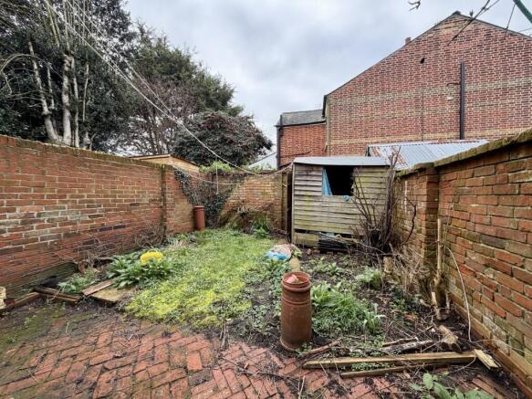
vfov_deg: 85.7
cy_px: 200
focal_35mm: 14
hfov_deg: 102.1
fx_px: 215
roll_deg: +0.5
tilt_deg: -1.3
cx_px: 266
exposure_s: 1/220
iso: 50
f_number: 2.2
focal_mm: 2.22
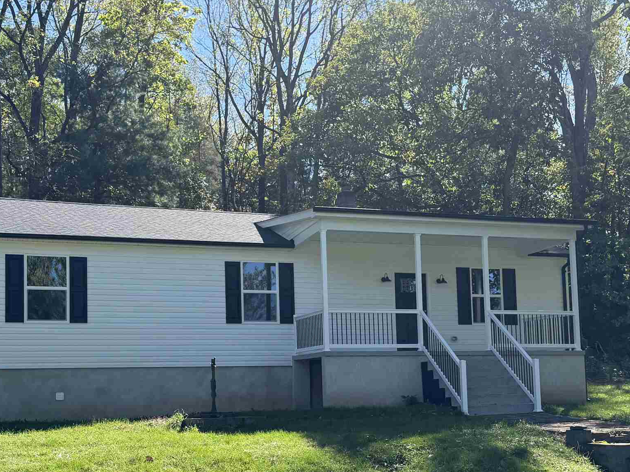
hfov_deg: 39.6
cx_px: 297
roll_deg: +2.4
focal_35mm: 48
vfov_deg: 29.9
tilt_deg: +6.1
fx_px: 874
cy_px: 333
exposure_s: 1/1585
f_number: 1.78
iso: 80
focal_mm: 6.76
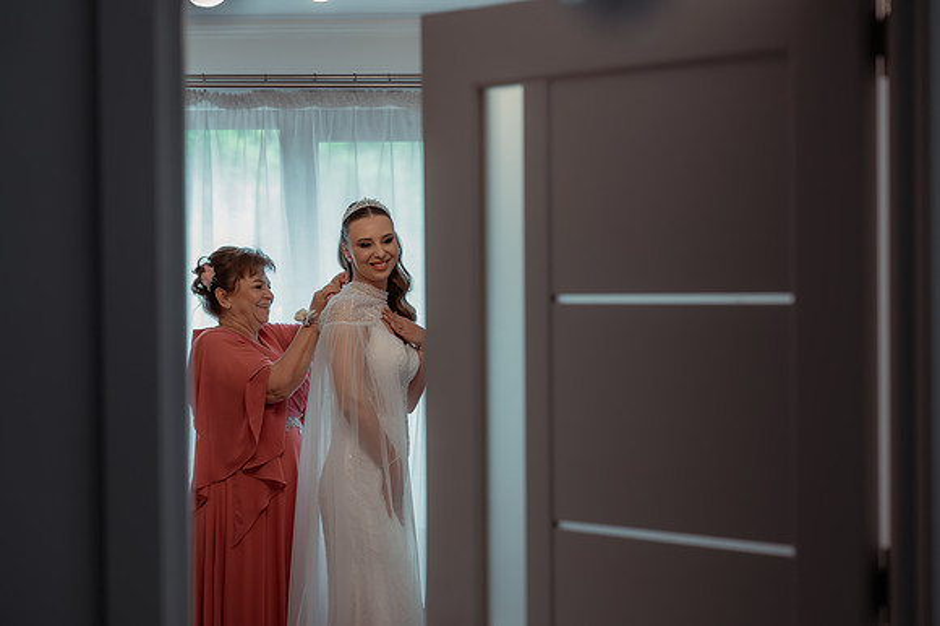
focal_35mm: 85
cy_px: 313
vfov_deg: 16.1
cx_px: 470
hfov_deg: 23.9
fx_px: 2218
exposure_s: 1/250
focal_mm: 85
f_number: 3.5
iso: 1600
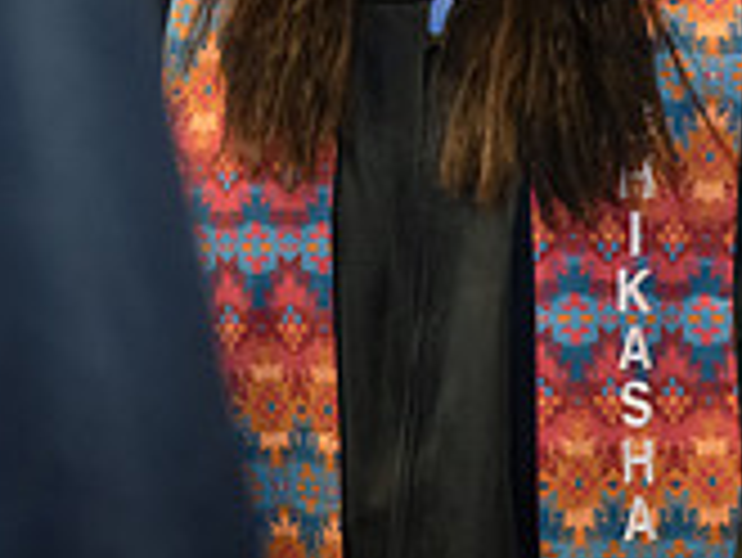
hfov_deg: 8.3
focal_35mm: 237
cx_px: 459
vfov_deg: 6.2
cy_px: -83
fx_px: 5084
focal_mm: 70
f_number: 3.5
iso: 1600
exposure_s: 1/200
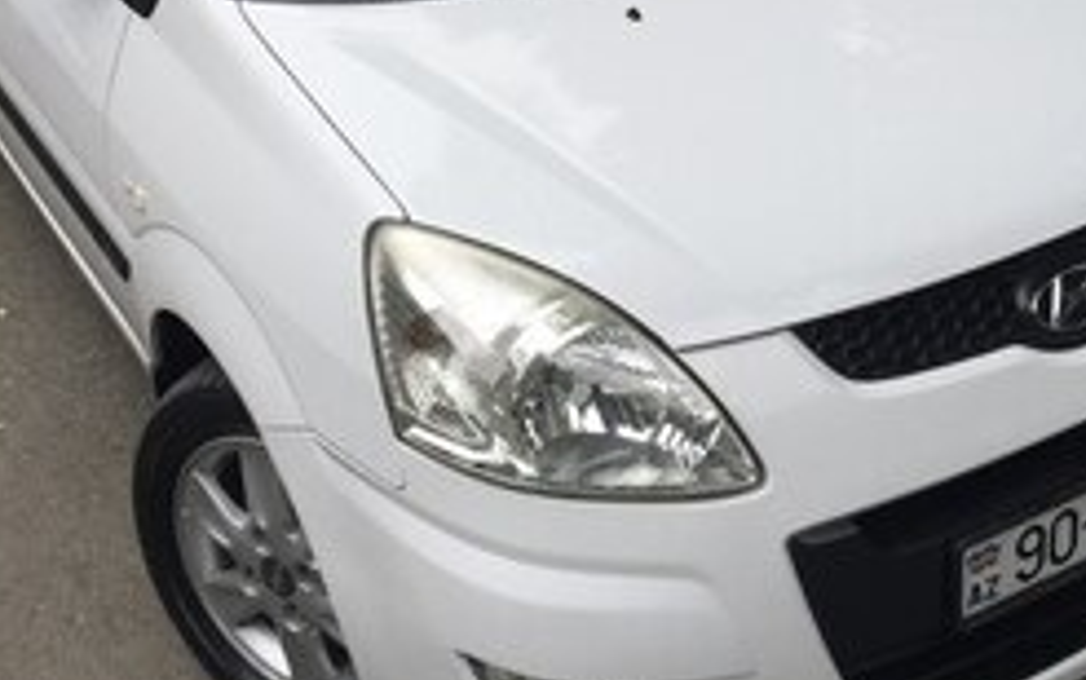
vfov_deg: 19.7
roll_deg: -1.1
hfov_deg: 32.9
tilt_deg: -23.3
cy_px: -137
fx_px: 1836
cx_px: 596
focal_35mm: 62
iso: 32
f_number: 2.2
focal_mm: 4.15
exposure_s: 1/824
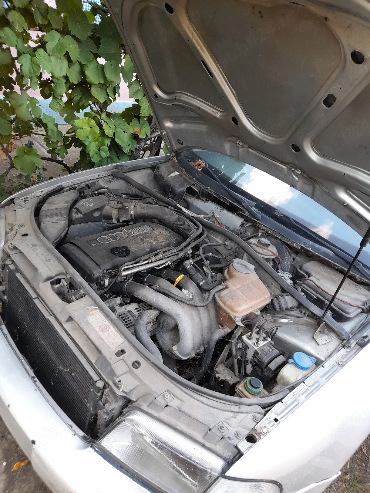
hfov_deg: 54.9
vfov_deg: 69.4
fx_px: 356
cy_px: 246
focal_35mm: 25
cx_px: 185
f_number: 2
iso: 80
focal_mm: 4.6
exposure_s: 1/50
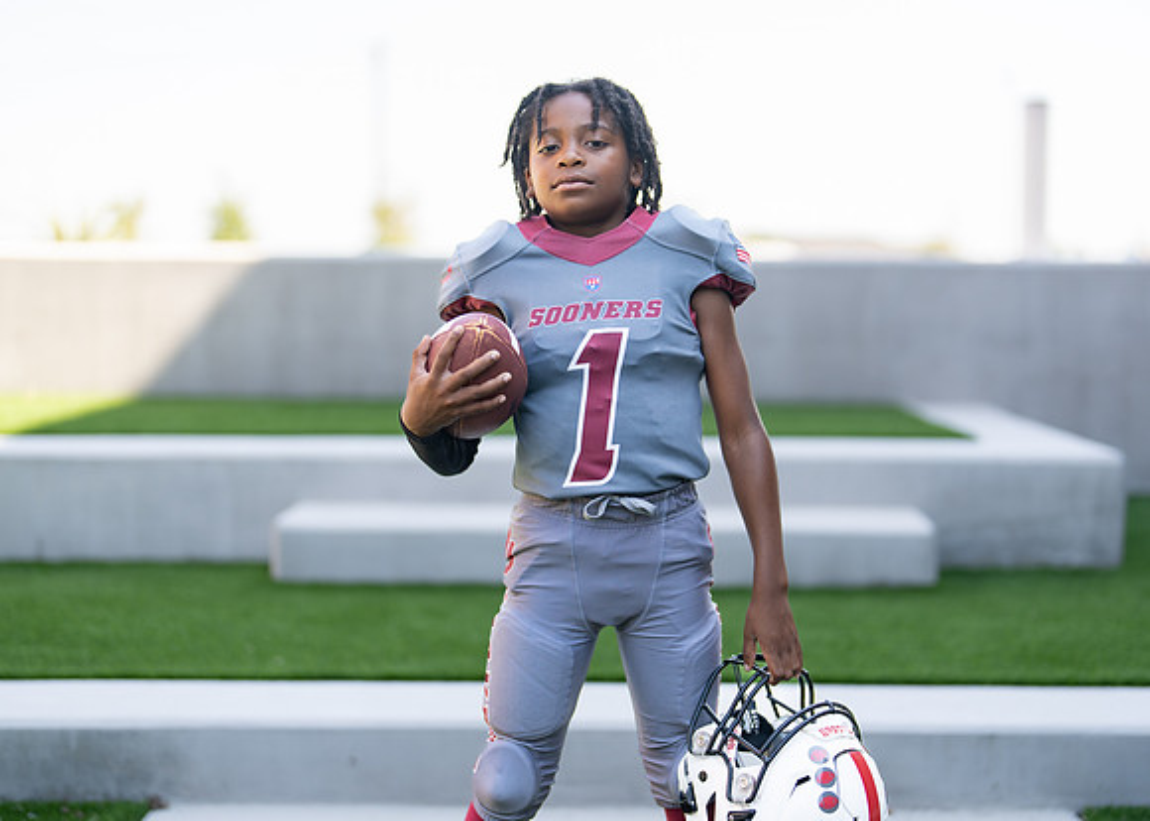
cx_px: 601
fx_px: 1880
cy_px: 375
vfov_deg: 24.6
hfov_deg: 34.0
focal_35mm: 58
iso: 100
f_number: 1.2
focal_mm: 50
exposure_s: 1/1600
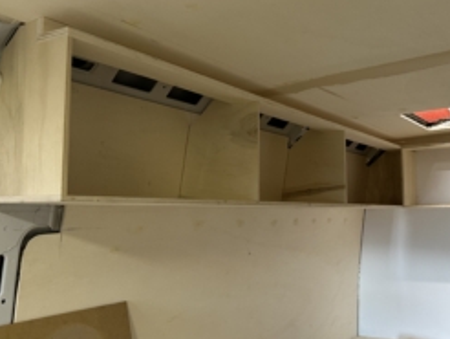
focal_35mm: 39
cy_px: 167
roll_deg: -0.7
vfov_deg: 36.9
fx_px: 507
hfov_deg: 47.1
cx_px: 298
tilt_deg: +7.0
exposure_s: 1/50
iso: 320
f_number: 1.78
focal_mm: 6.86
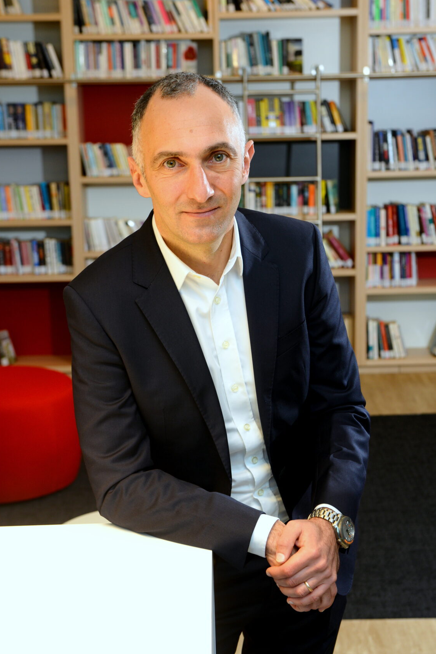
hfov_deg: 23.0
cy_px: 305
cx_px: 218
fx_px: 1072
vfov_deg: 33.9
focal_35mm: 59
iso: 500
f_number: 5
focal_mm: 52
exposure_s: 1/50
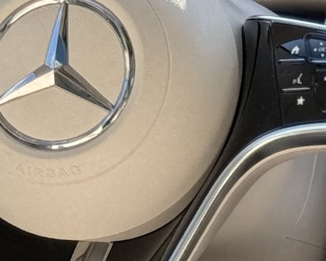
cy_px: 40
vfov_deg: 5.2
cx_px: 562
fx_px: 2865
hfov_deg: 6.4
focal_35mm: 297
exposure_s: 1/606
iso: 80
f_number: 1.78
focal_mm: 6.76
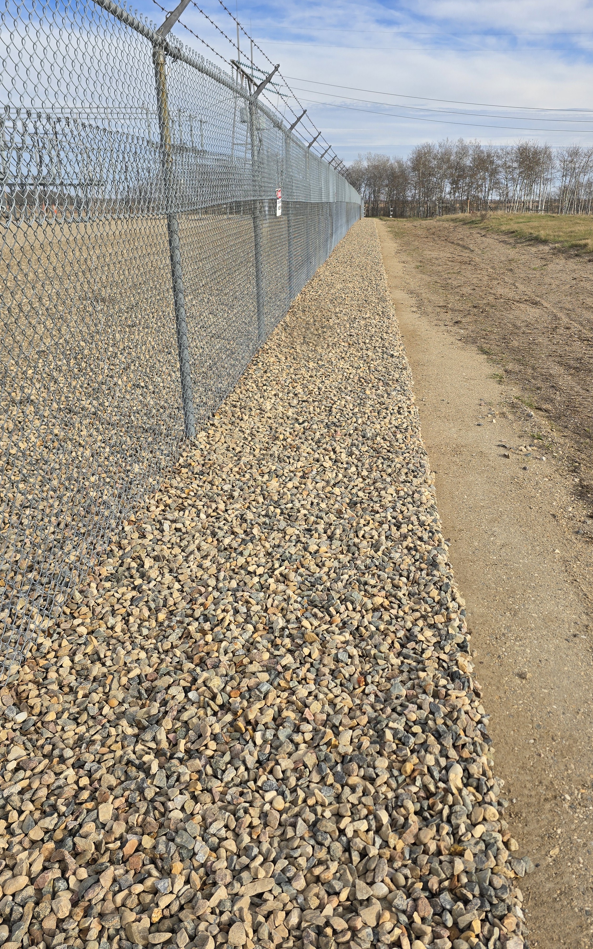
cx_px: 346
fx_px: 698
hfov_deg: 45.8
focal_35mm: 27
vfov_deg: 68.3
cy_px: 448
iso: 12
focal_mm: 6.3
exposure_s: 1/560
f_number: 1.7
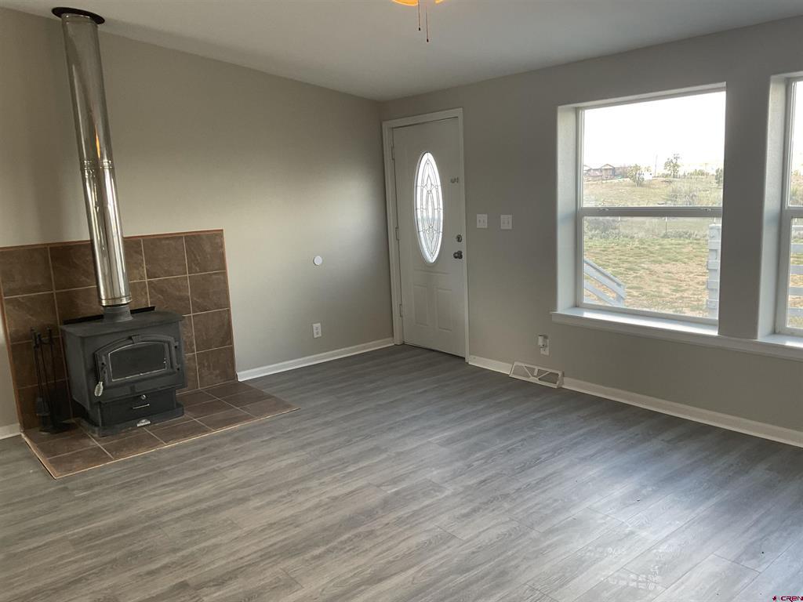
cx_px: 402
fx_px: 673
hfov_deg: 61.7
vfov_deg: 48.2
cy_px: 301
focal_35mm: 29
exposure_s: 1/120
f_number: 1.8
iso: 64
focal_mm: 3
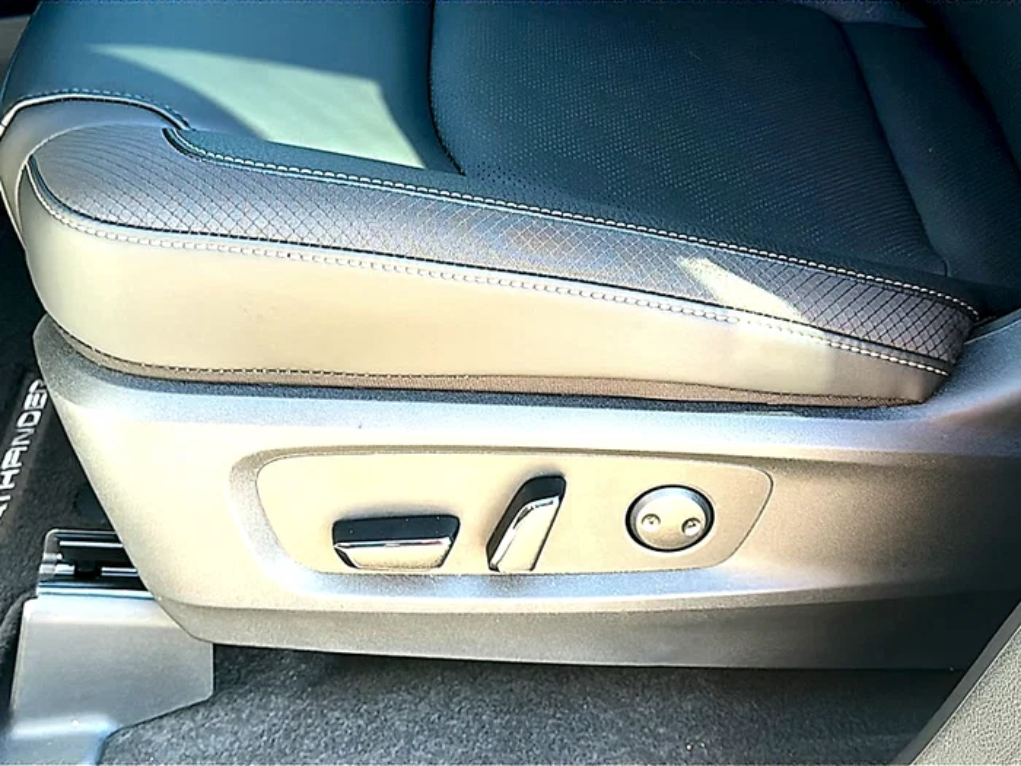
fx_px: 1268
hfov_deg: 43.9
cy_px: 383
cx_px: 510
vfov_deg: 33.6
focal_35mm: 43
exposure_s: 1/140
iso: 100
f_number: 1.78
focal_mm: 6.86
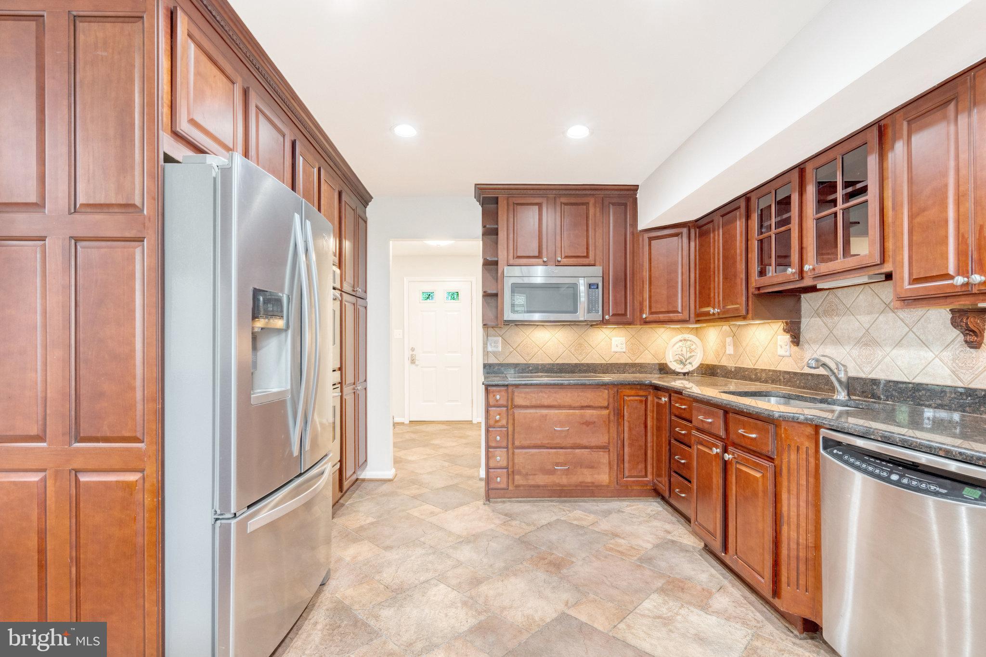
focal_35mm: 16
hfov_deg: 96.7
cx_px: 493
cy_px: 328
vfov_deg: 73.7
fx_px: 438
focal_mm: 16
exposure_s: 1/10
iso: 1250
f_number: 8
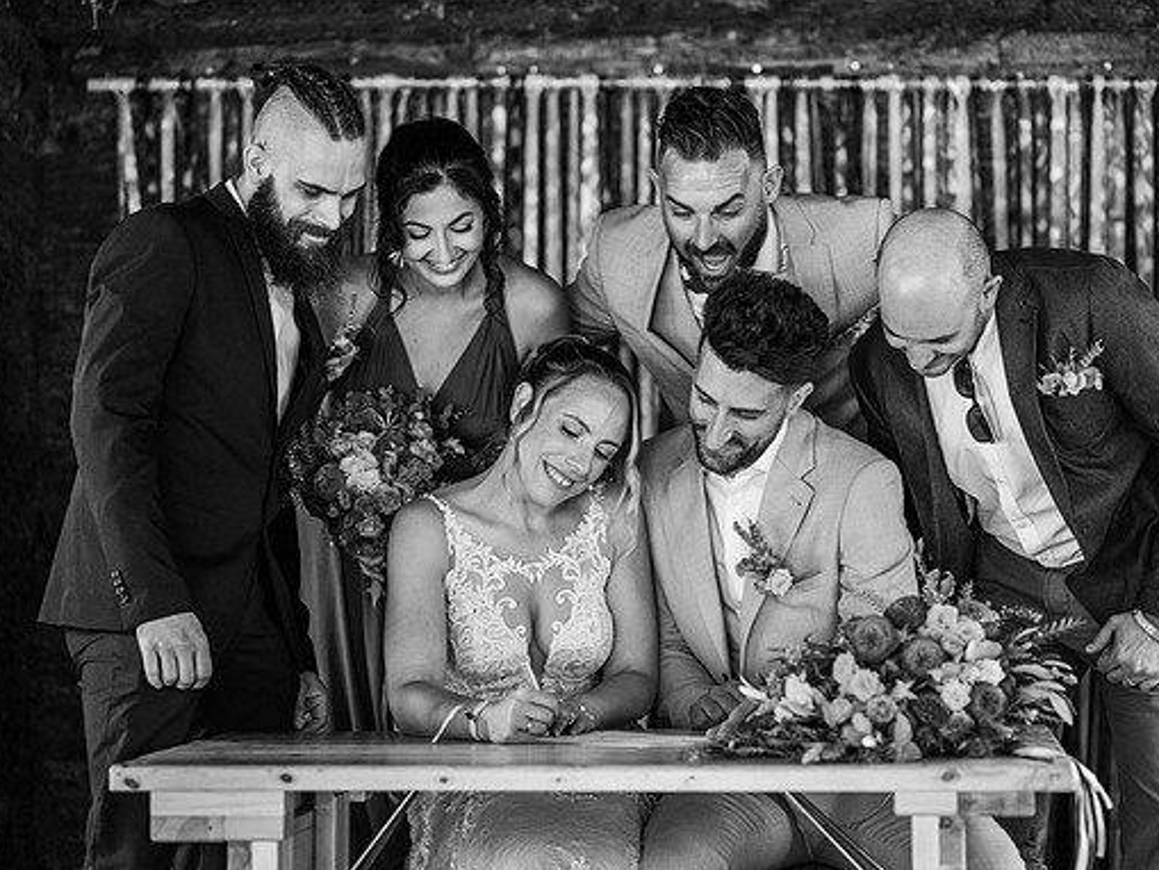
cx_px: 592
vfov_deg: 15.9
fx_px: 3115
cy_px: 437
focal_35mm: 93
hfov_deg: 21.1
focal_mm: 85
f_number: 2.2
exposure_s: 1/200
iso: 2000
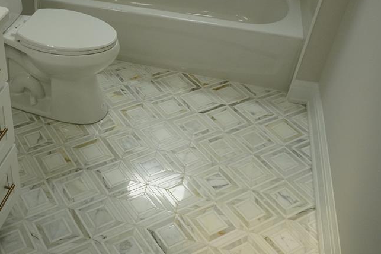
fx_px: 455
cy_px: 90
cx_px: 84
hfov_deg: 43.6
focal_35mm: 43
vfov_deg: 31.0
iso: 1600
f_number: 5.6
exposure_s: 1/640
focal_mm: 18
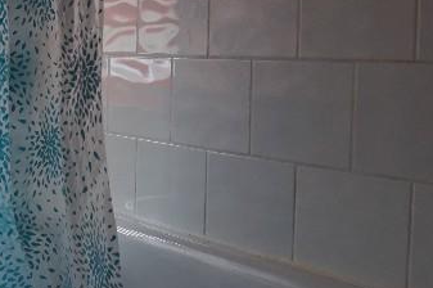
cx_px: -119
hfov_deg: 24.4
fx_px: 877
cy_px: 117
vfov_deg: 18.6
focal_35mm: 73
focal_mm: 16
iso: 640
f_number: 4
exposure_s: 1/160
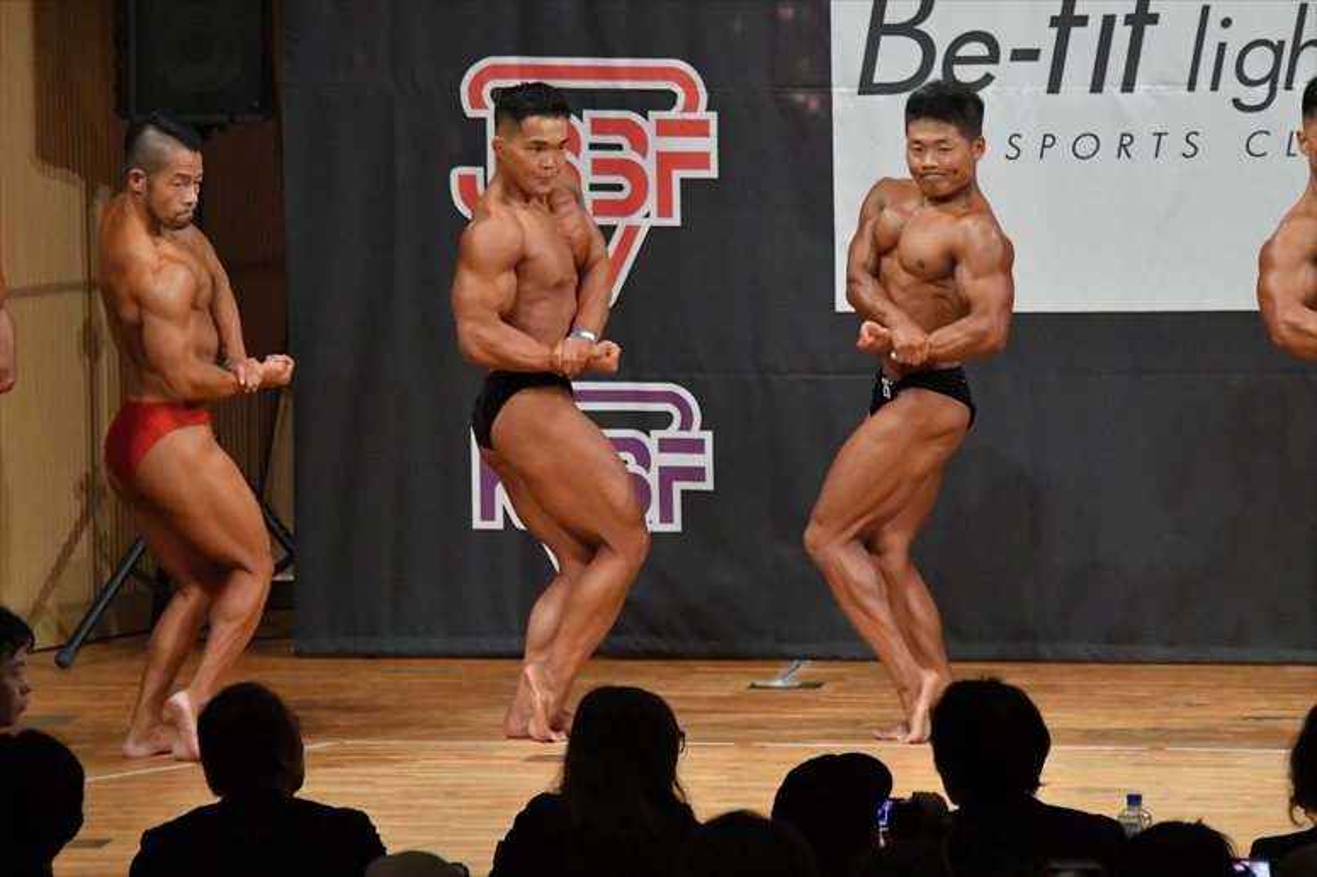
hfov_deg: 7.6
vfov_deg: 5.1
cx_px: 658
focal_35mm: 270
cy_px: 438
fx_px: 9873
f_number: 5.6
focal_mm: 180
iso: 8000
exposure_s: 1/400
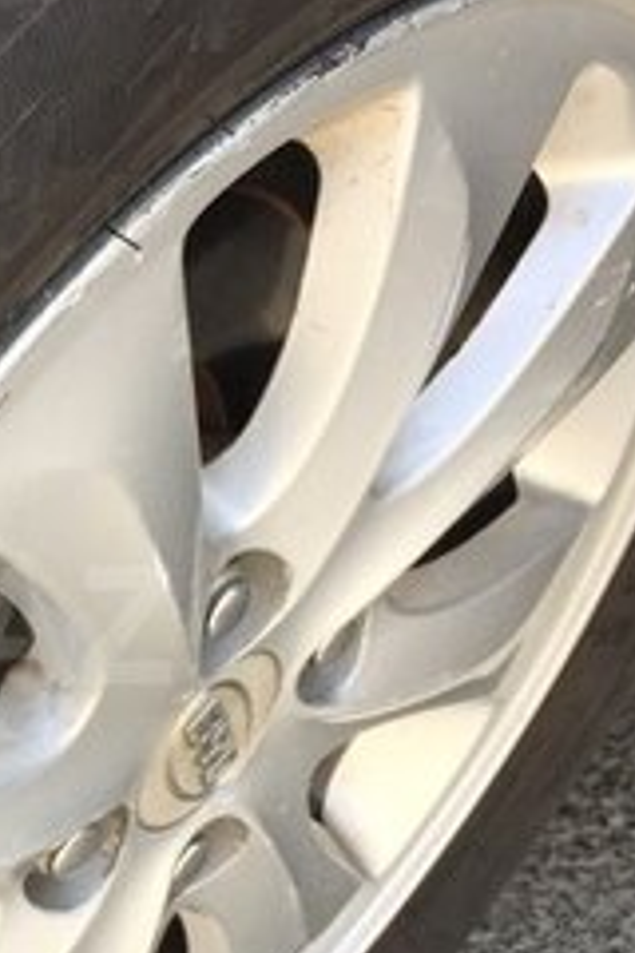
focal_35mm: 83
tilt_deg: -40.8
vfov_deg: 24.4
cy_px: 625
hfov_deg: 15.5
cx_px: -234
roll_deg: -8.5
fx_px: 2196
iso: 32
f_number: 2.2
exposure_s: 1/356
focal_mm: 4.15
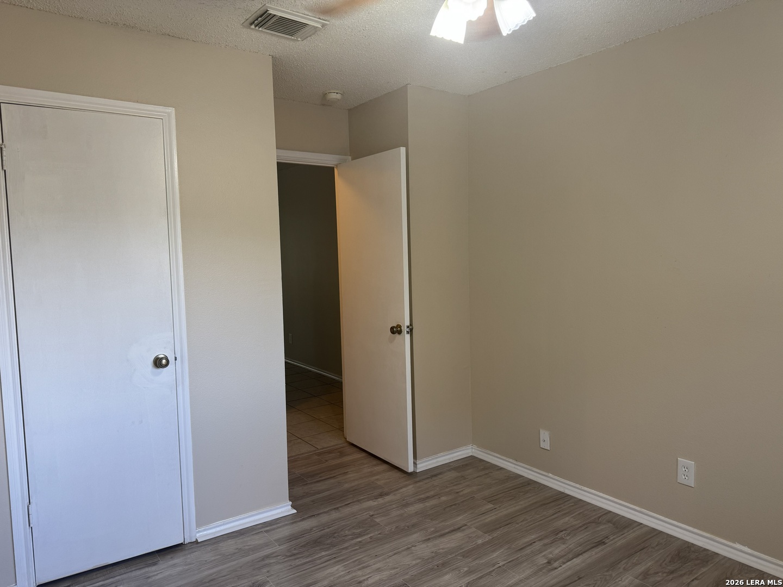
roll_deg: +1.3
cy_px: 294
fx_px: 543
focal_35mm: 24
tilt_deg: -5.9
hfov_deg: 71.6
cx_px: 392
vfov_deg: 56.8
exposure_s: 1/120
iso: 125
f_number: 1.78
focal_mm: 6.76
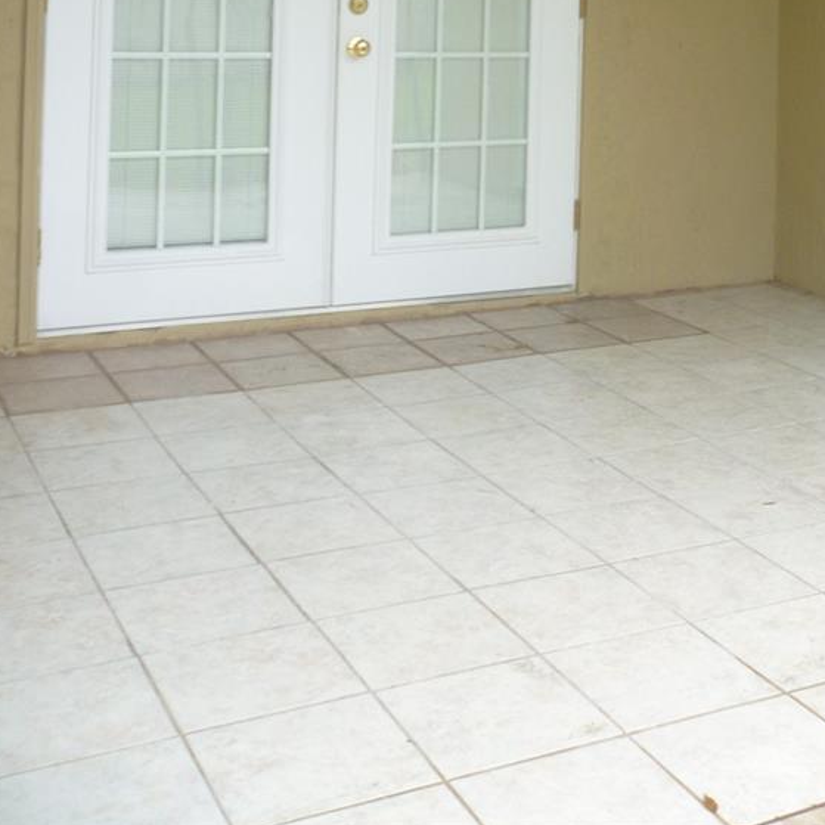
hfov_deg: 30.4
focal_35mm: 55
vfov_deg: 28.6
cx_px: 654
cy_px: -55
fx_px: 1483
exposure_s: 1/80
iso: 100
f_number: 3.3
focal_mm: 5.2
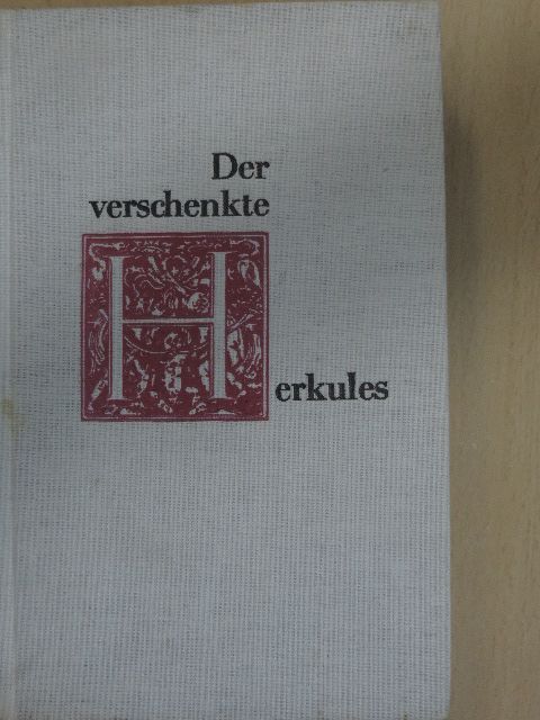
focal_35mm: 55
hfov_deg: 26.6
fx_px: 1144
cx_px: 270
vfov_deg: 34.9
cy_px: 360
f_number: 3.7
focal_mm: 9.8
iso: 500
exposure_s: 1/50
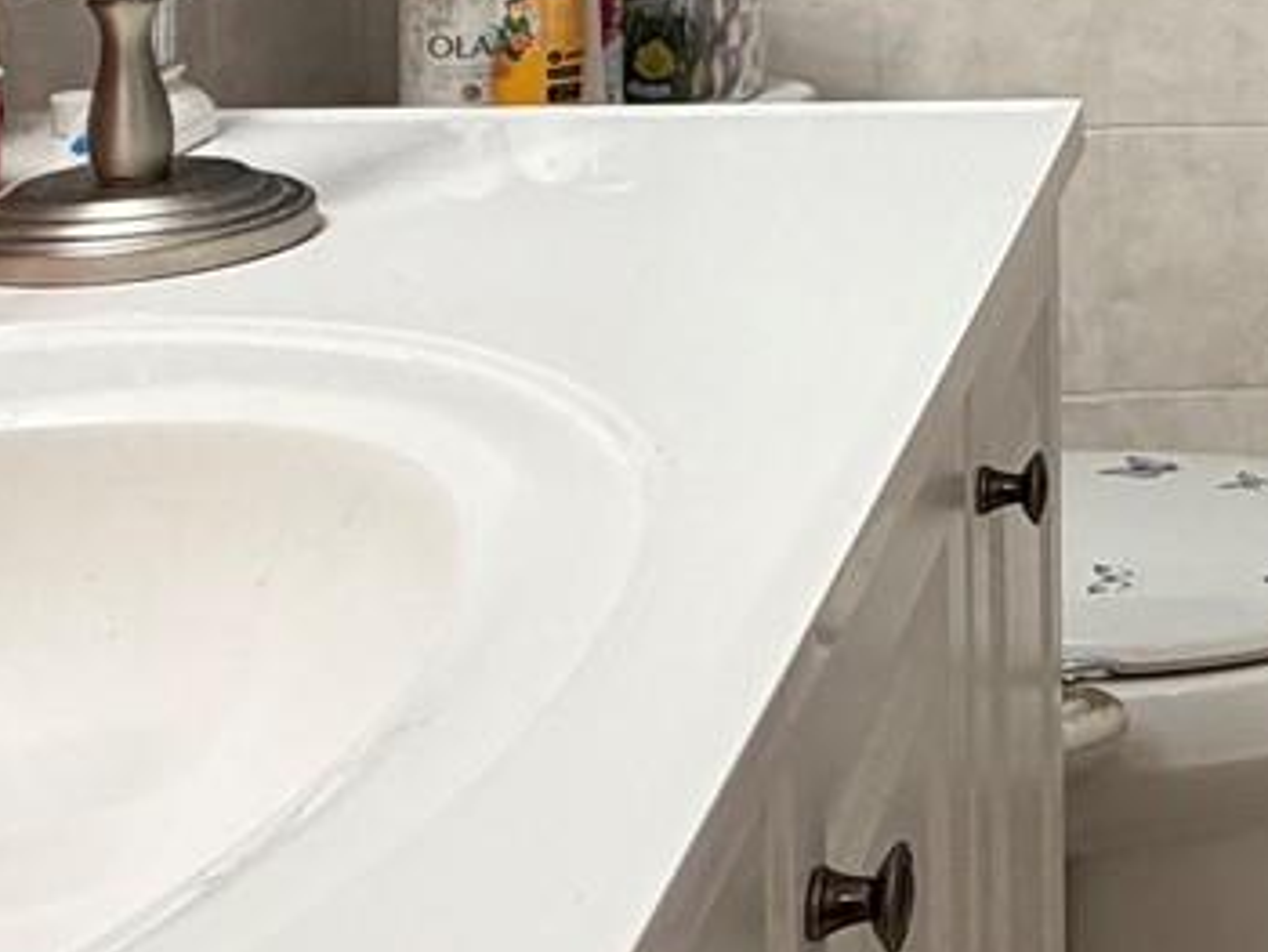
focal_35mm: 64
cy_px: -138
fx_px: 2346
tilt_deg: -6.8
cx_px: 1844
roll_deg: -0.7
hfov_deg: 24.4
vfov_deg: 21.6
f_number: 2.2
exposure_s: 1/120
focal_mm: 2.22
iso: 250
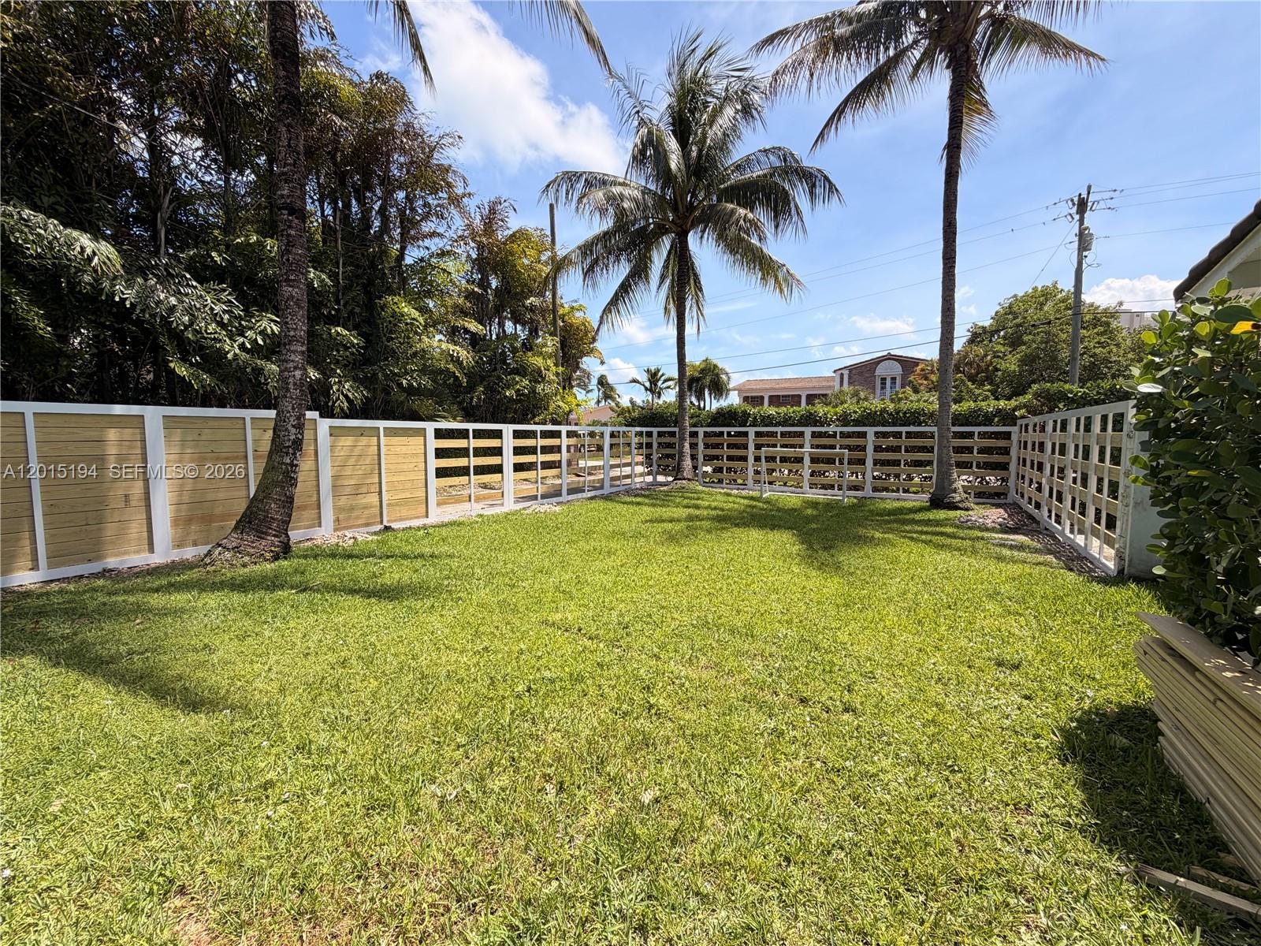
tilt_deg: -4.5
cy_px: 473
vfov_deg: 85.7
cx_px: 630
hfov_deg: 102.1
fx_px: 510
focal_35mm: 14
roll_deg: +0.3
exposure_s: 1/770
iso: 25
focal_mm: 2.22
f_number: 2.2
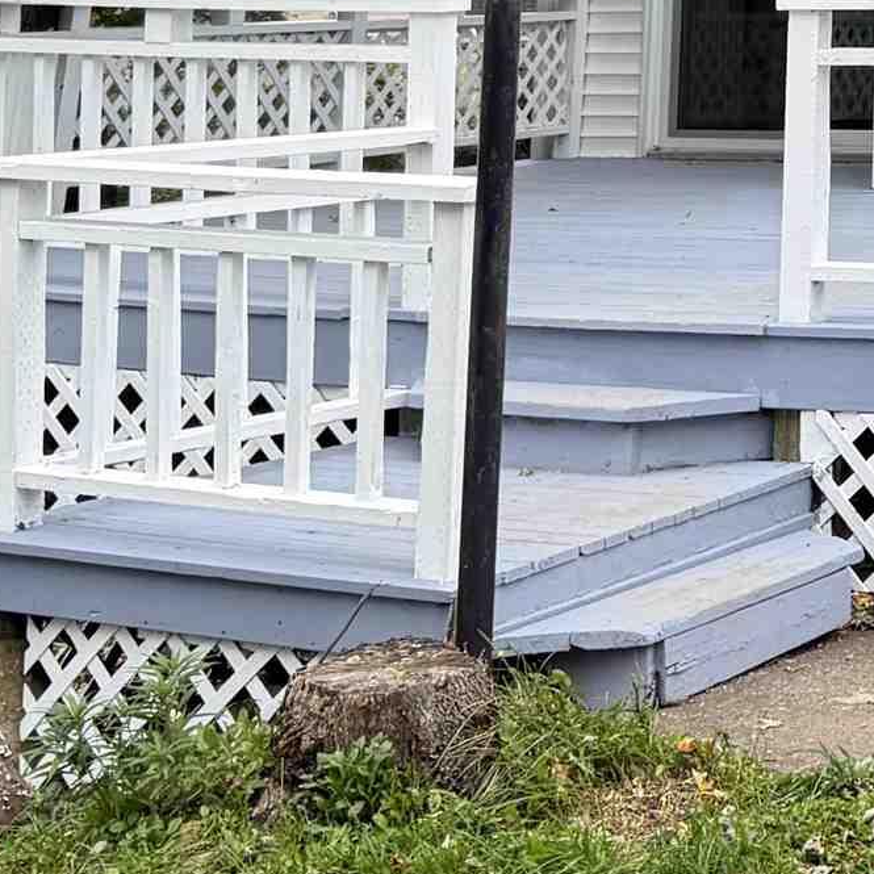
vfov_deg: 16.4
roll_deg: -0.8
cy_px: -379
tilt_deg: +6.6
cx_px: 1316
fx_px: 2799
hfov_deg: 16.2
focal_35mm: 98
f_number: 1.78
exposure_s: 1/788
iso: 100
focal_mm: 6.76
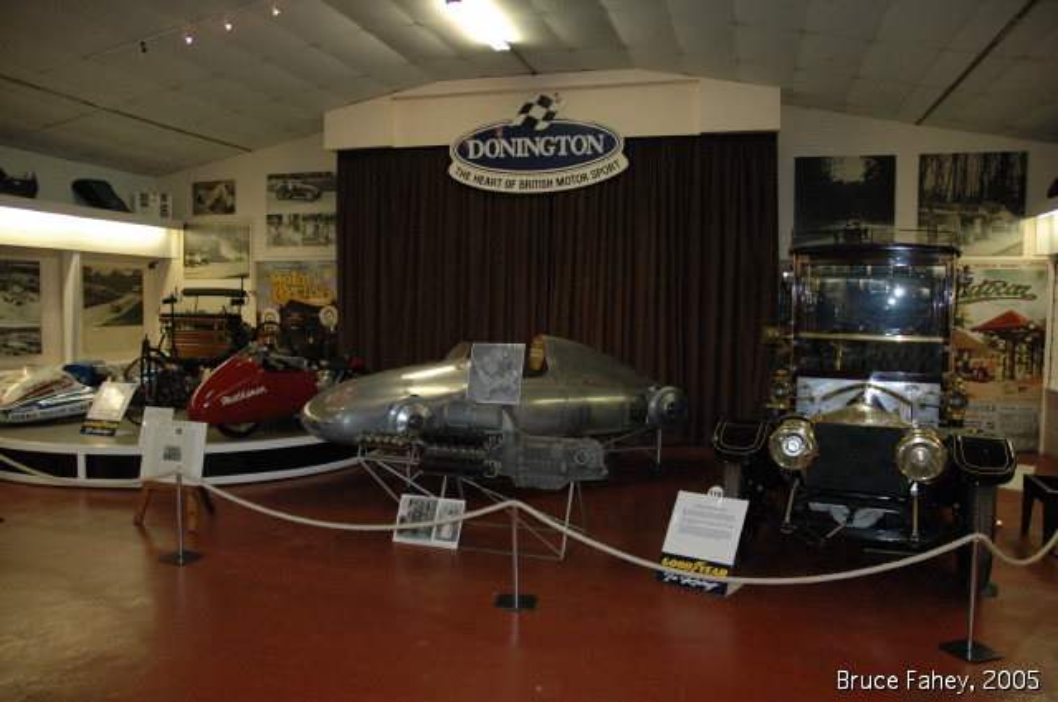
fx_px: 792
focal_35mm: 27
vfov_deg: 47.8
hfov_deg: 67.4
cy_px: 351
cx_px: 529
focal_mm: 18
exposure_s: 1/60
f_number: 4
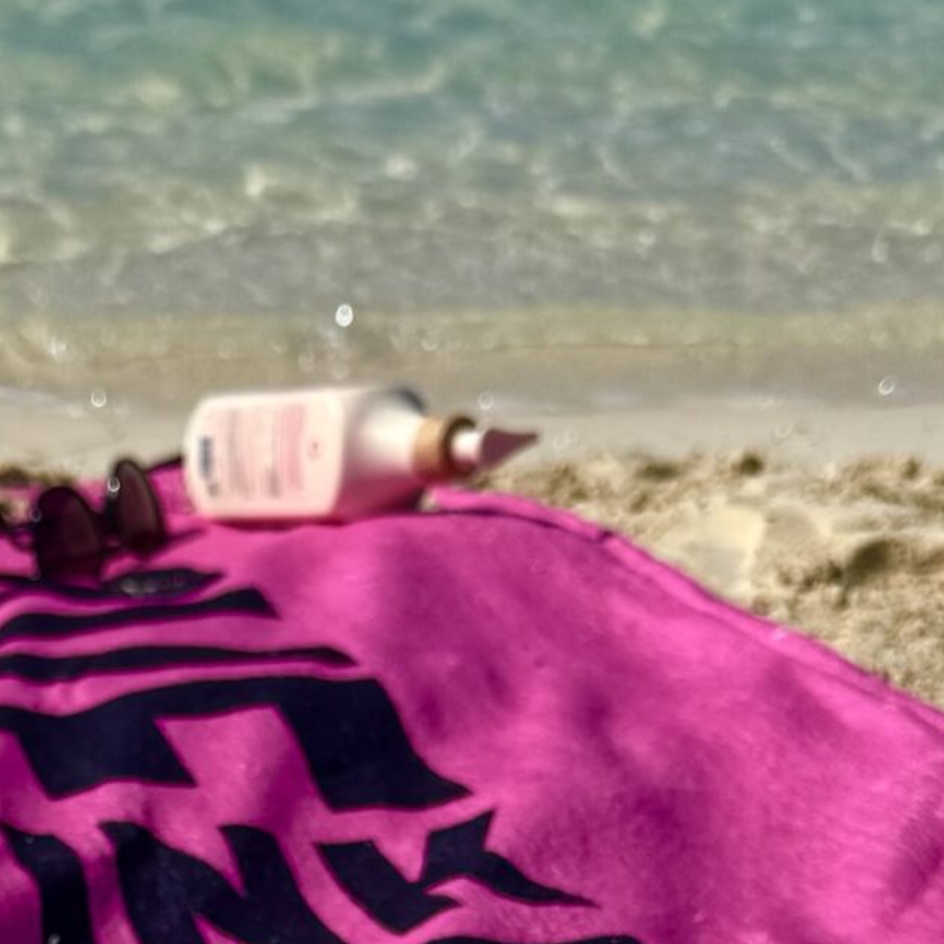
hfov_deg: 20.0
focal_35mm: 86
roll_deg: -4.0
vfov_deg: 18.6
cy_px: 1263
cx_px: 238
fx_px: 2653
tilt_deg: -32.5
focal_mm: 6.76
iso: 80
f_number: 1.78
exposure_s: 1/5814
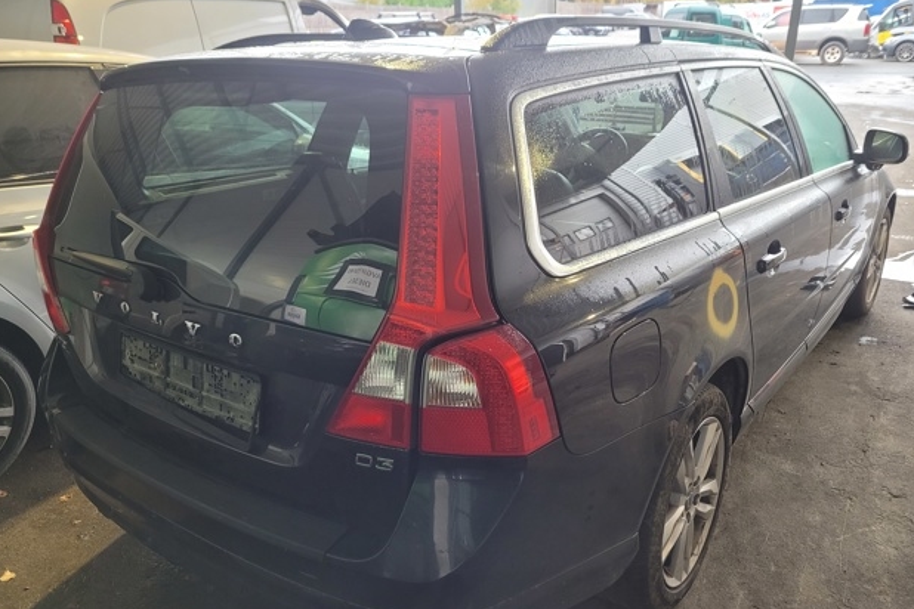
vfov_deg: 46.3
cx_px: 464
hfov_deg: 65.5
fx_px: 711
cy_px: 344
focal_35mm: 28
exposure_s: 1/50
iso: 250
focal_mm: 5.4
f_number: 1.8
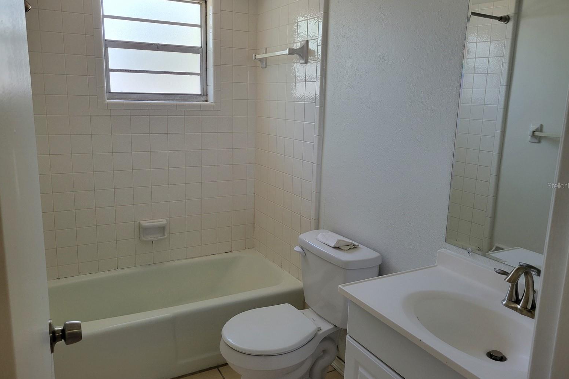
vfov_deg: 46.4
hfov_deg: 65.5
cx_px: 288
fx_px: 443
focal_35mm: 28
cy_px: 185
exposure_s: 1/120
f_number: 1.8
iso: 200
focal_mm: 5.4
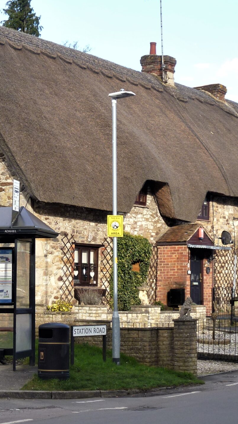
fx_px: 1033
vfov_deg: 23.2
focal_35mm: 92
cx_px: 142
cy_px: 198
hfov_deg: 13.1
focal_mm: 8.3
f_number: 3.7
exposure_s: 1/125
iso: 80
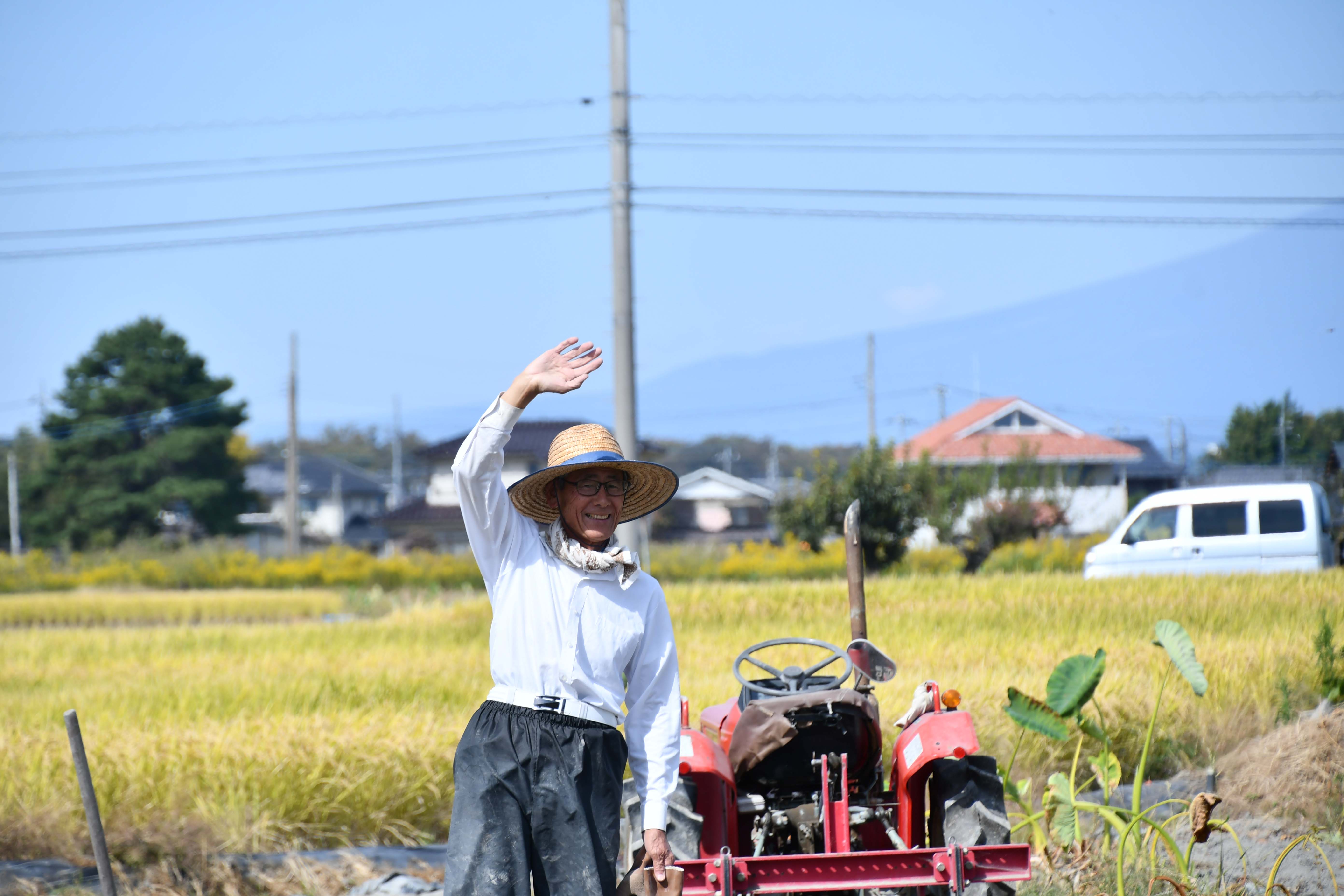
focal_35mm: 240
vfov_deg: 5.7
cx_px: 672
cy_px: 448
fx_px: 8959
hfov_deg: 8.6
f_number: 6.3
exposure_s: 1/500
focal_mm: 160
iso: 100
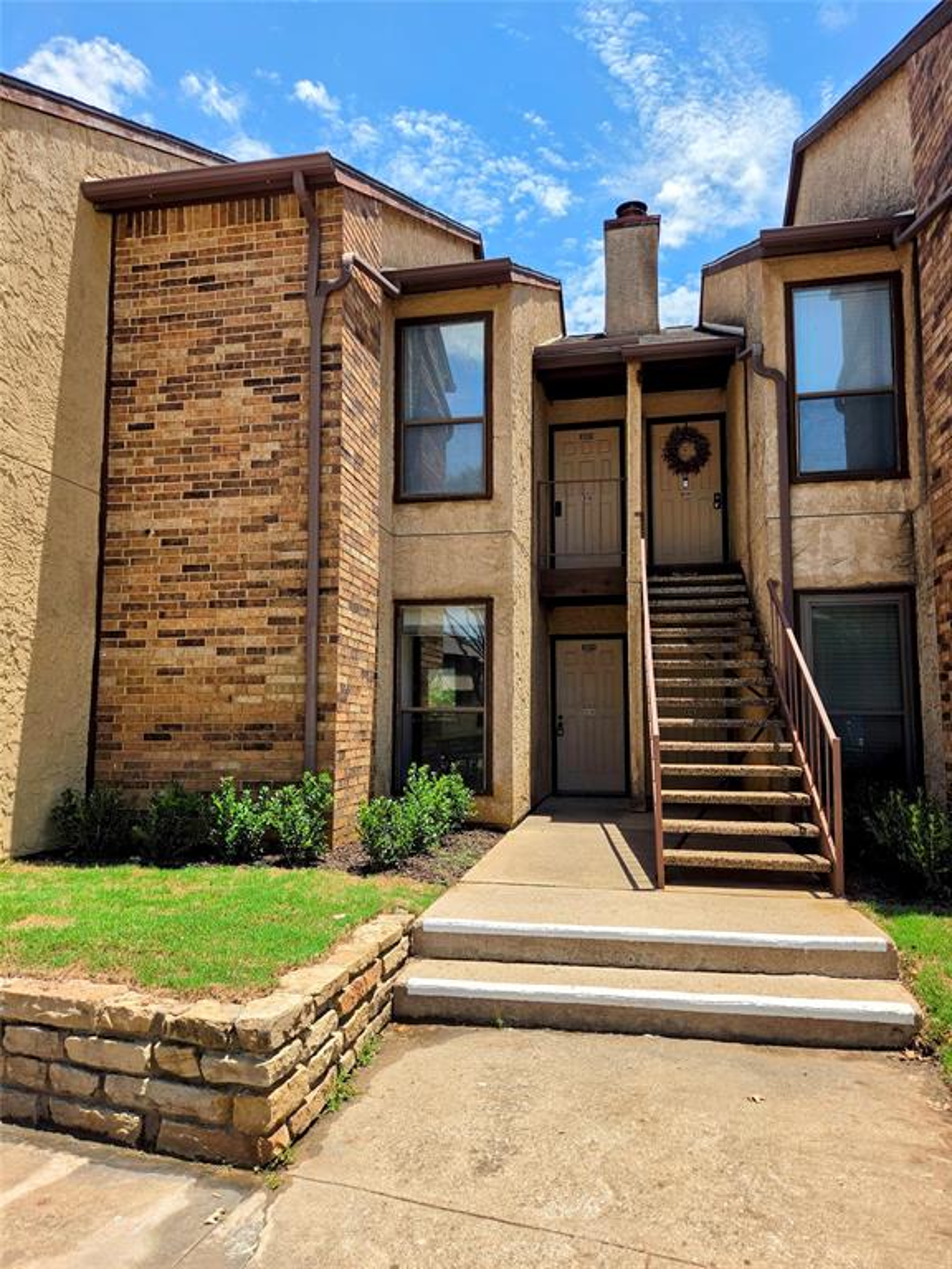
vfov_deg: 73.9
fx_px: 843
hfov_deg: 58.9
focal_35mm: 23
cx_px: 476
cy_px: 634
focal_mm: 5.4
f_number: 1.8
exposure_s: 1/3521
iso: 80
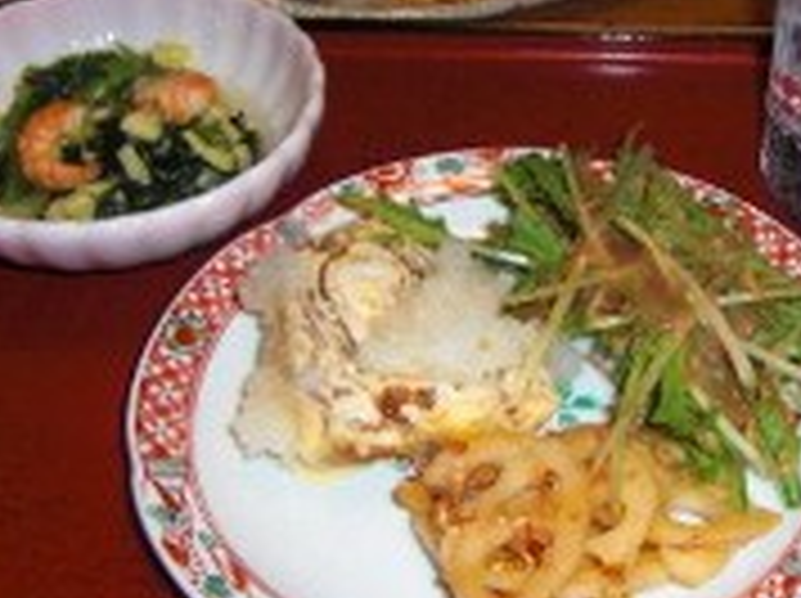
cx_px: 644
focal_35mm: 63
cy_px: 306
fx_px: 1456
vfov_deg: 23.2
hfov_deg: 30.0
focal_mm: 4.9
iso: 100
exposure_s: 1/60
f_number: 2.6
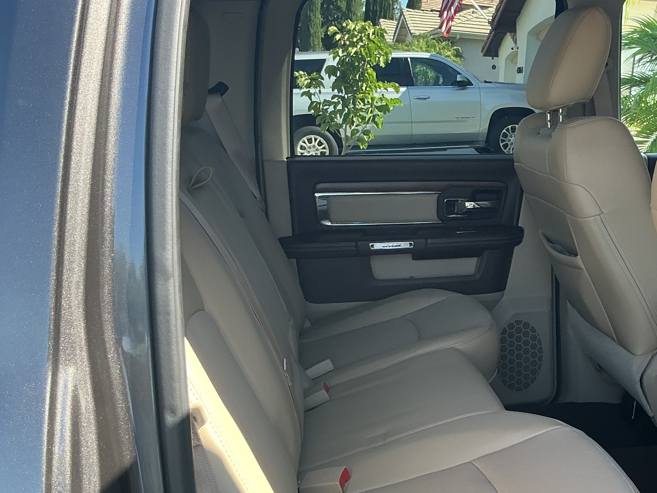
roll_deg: -1.4
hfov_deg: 38.8
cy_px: 331
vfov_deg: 30.0
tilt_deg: -14.8
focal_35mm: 48
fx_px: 911
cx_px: 479
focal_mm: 3
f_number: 1.8
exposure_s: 1/163
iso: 25
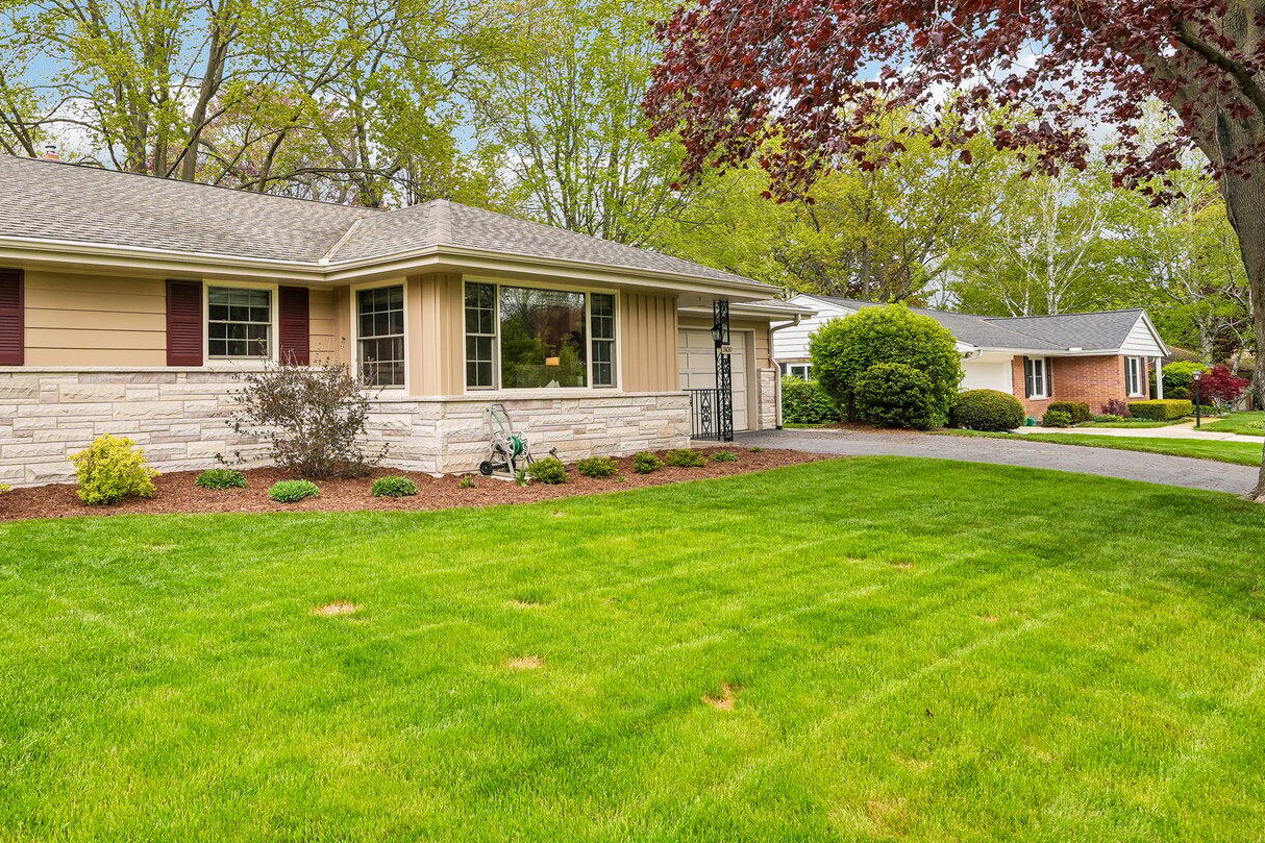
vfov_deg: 47.6
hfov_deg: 65.1
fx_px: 949
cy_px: 335
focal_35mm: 27
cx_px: 391
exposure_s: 1/100
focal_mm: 16
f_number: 6.3
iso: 100
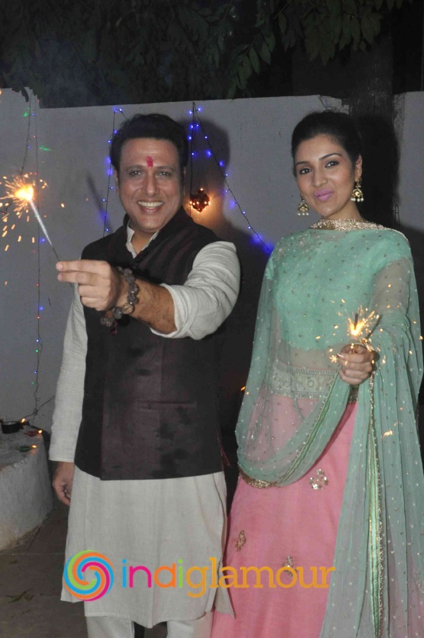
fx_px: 810
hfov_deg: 29.3
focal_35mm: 46
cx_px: 199
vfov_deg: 42.1
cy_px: 453
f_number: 9
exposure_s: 1/200
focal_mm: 21
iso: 800
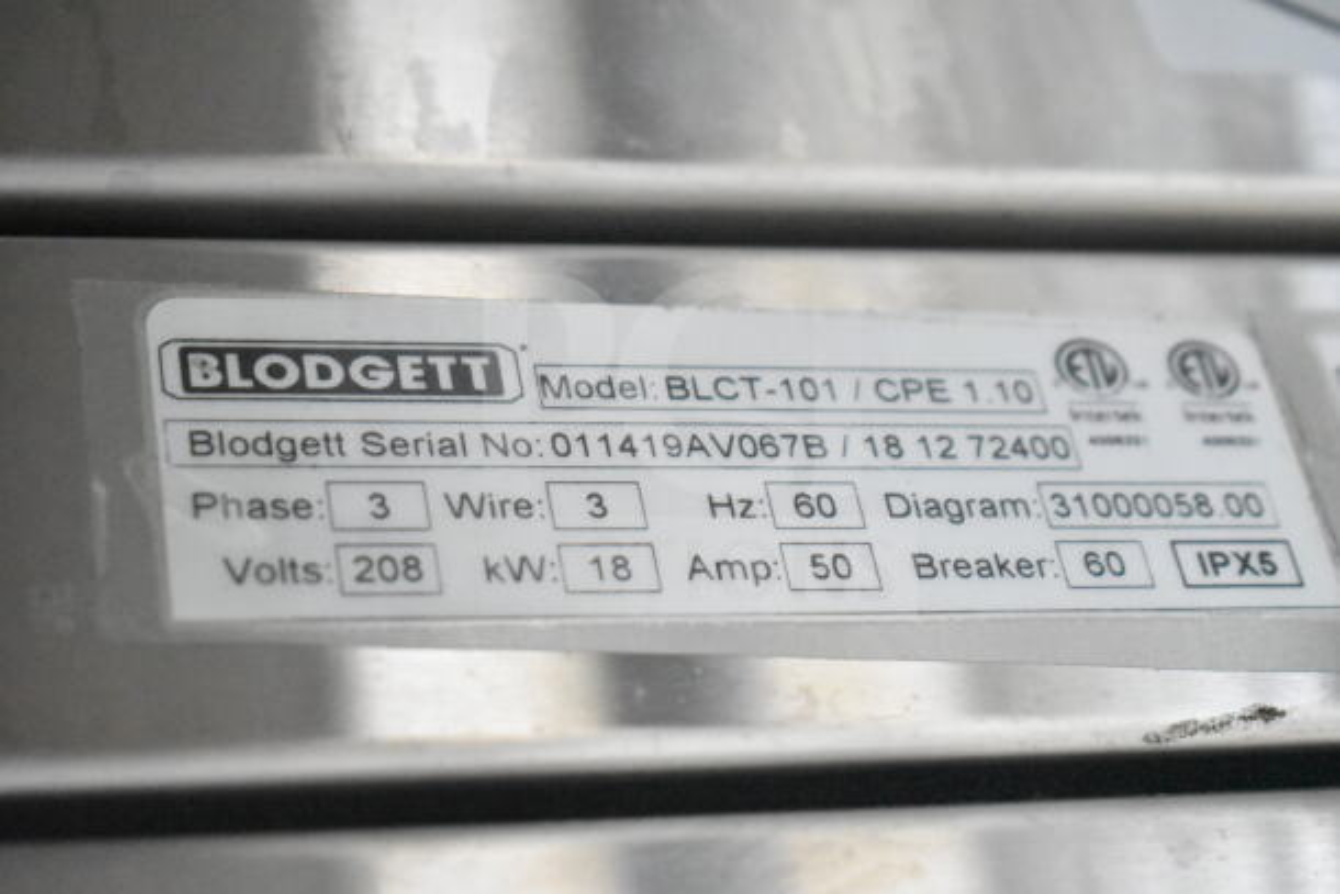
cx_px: 670
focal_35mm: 82
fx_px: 3071
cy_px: 447
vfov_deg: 16.6
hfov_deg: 24.6
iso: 14400
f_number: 5.6
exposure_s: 1/100
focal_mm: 55
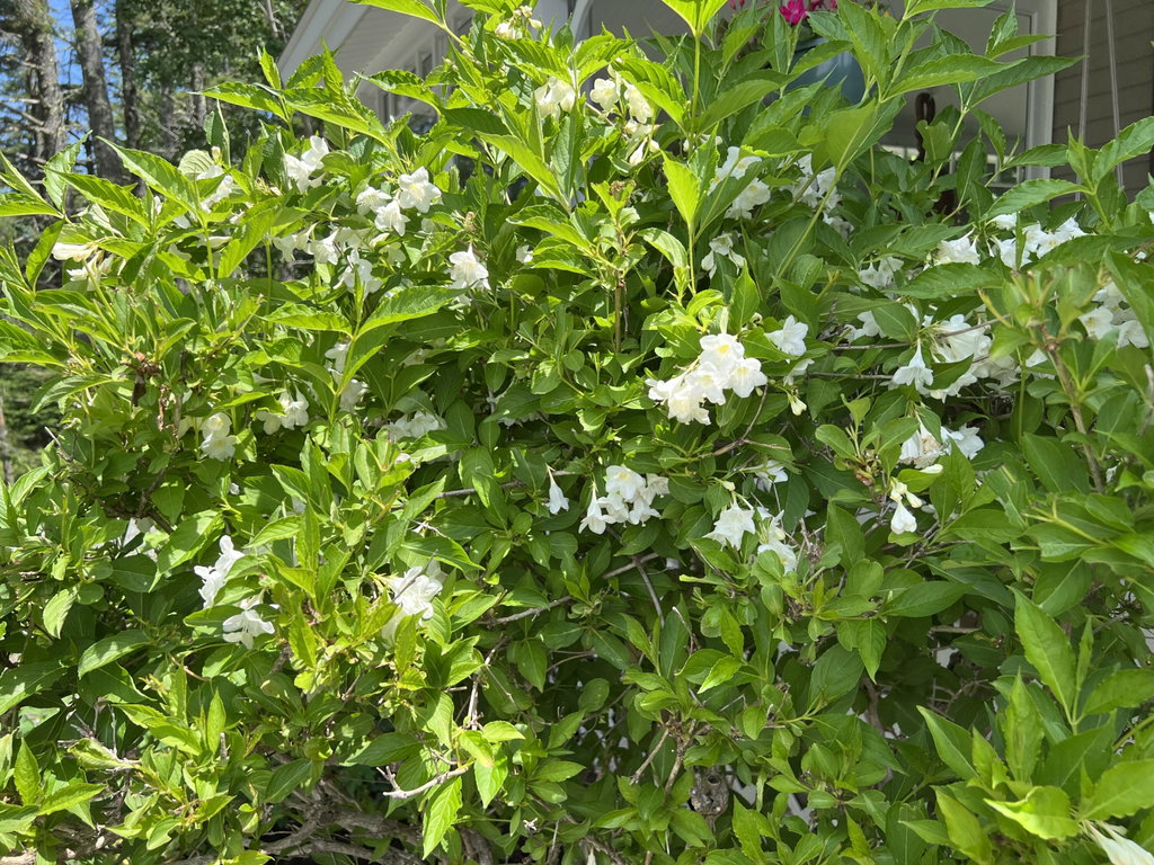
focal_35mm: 26
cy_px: 432
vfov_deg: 53.1
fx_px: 867
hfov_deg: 67.3
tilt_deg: -6.5
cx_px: 577
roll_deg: +1.9
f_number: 1.5
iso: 50
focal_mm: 5.7
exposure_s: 1/1159
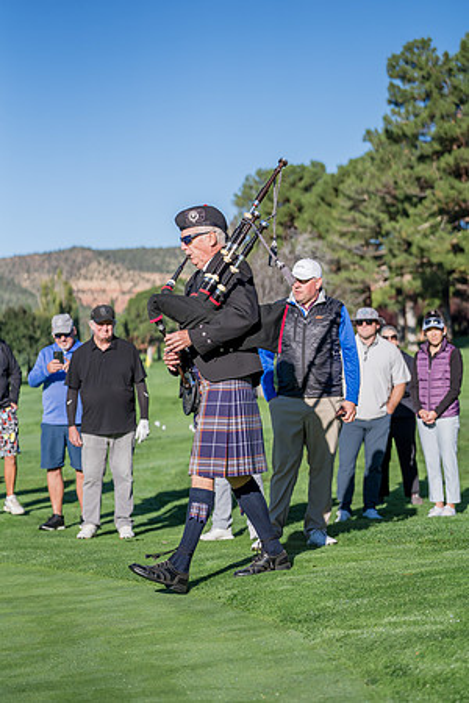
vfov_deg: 27.0
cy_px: 352
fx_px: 1467
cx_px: 234
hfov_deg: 18.2
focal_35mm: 75
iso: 400
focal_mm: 75.1
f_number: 2.8
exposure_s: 1/8000
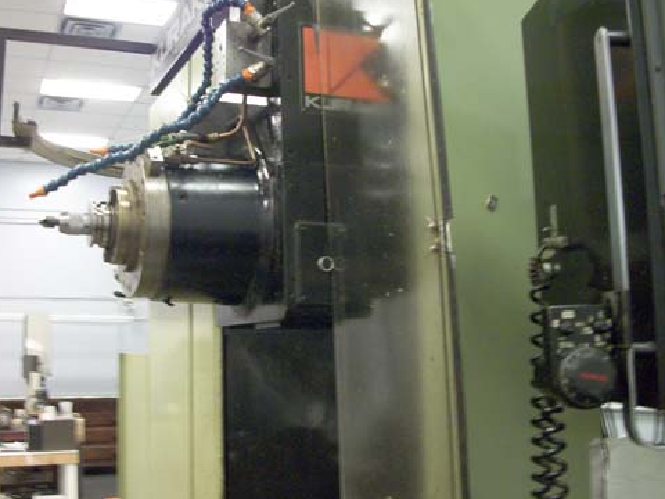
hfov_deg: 46.4
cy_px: 261
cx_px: 251
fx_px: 768
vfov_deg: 36.0
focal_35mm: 40
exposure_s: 1/8
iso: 250
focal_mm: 5.7
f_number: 2.9
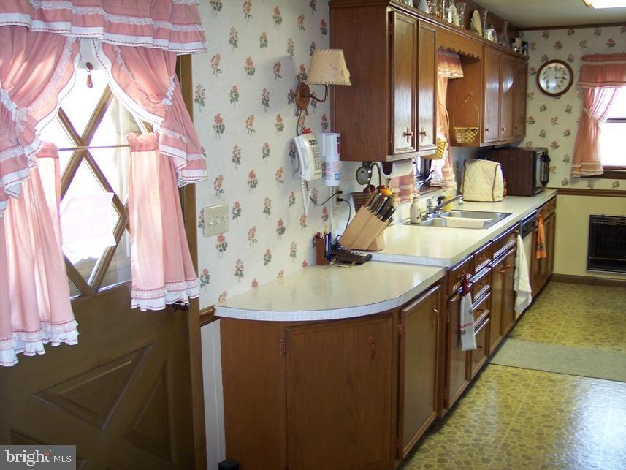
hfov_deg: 47.9
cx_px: 313
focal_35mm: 39
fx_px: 705
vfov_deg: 36.8
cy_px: 235
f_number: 2.8
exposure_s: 1/10
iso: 140
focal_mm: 8
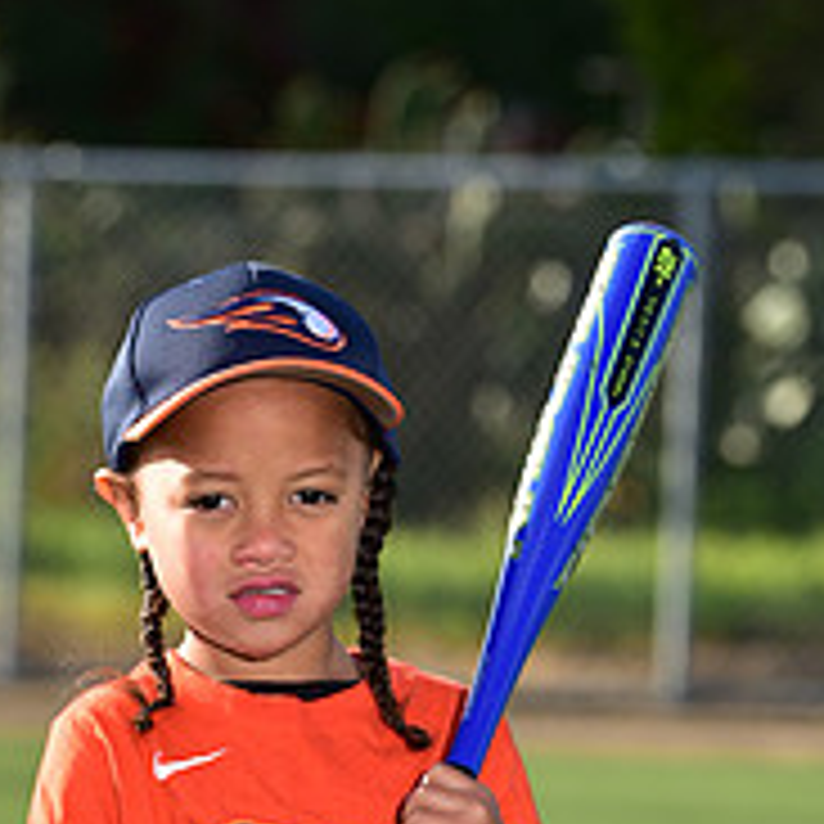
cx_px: 232
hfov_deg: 5.2
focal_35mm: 337
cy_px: 1144
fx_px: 9076
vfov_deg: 5.2
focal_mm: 125
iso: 64
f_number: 5
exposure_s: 1/250
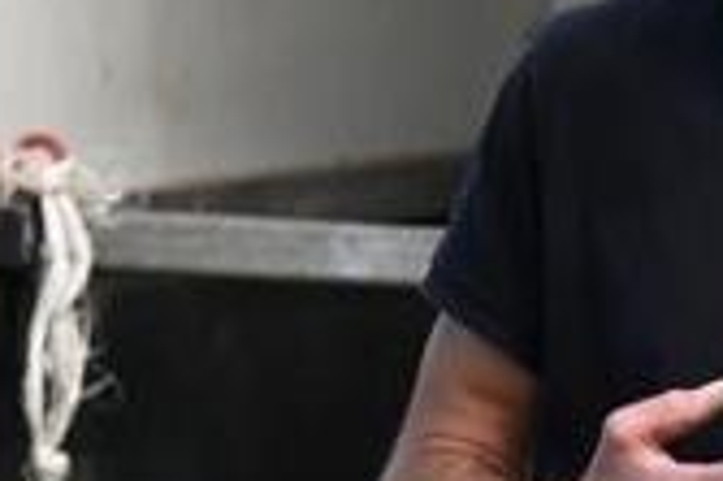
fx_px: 47590
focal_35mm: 2372
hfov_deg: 0.9
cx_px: 1195
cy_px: 306
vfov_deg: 0.6
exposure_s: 1/800
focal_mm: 400
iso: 500
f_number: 5.6
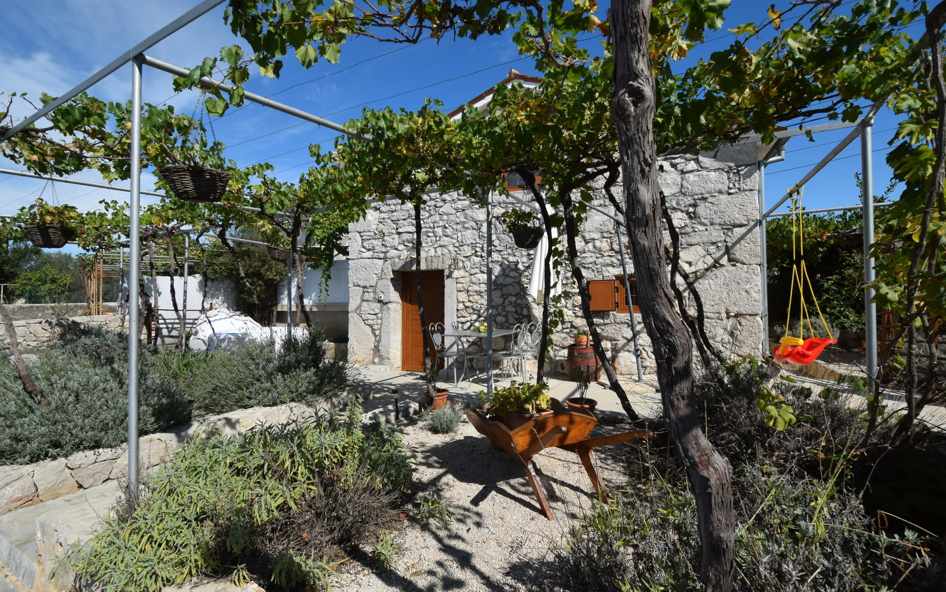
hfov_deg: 97.8
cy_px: 273
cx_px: 475
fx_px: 412
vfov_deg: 71.1
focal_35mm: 16
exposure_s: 1/400
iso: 200
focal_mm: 10
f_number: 10
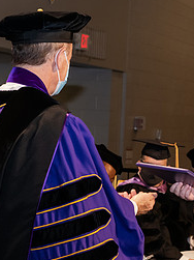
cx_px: 187
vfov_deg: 14.3
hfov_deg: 10.7
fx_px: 1032
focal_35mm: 138
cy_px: 127
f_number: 6.3
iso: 1600
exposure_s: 1/200
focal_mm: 62
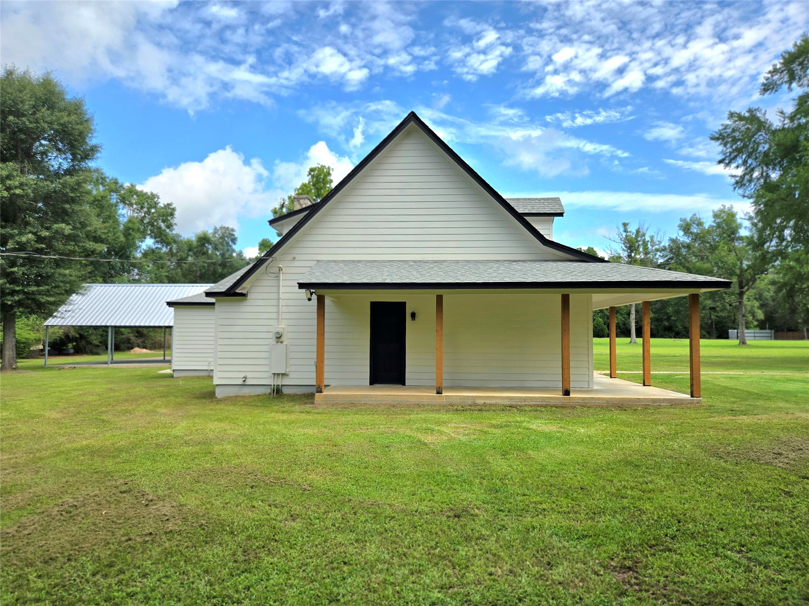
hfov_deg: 73.9
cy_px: 303
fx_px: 538
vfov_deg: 58.9
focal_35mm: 23
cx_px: 404
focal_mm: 5.4
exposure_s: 1/2000
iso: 25
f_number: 1.8
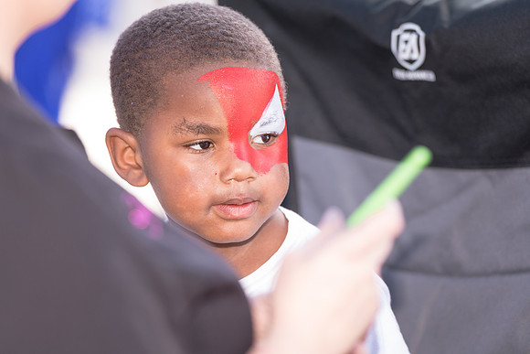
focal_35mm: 200
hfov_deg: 10.3
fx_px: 2945
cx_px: 265
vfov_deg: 6.9
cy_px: 177
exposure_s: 1/320
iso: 450
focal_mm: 200
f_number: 4
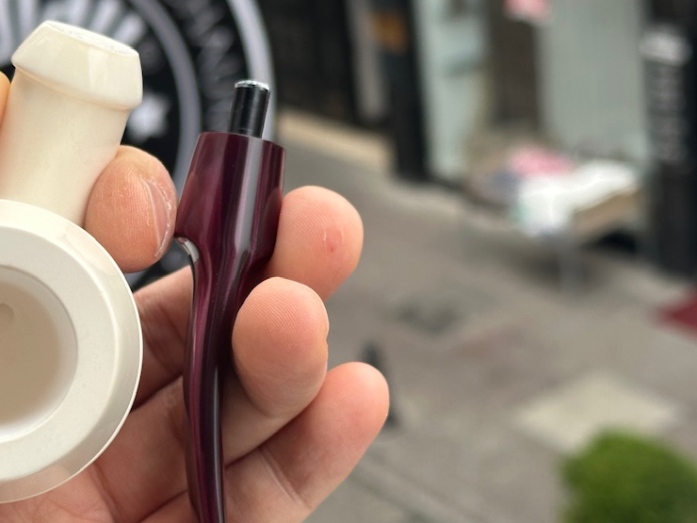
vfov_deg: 17.8
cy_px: 274
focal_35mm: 83
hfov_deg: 23.5
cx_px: 263
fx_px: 1671
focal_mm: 6.86
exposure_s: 1/325
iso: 64
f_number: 1.78
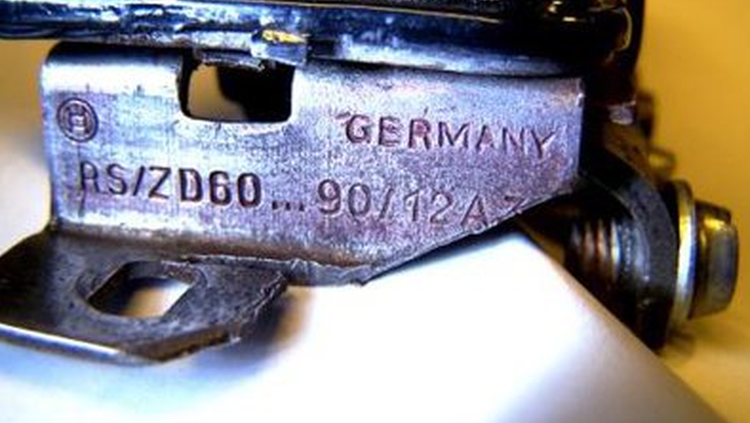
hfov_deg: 48.3
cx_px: 377
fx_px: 836
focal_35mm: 42
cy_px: 181
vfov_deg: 28.3
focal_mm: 6.3
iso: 80
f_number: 2.8
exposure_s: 1/60
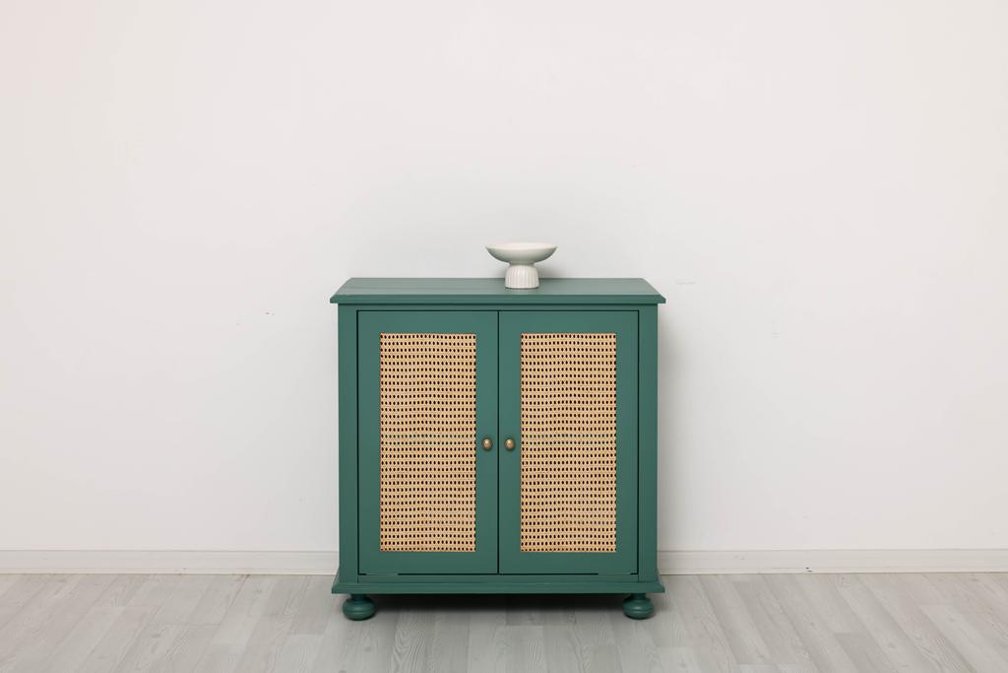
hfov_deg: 41.1
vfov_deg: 28.1
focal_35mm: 48
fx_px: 1344
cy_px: 336
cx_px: 504
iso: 200
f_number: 8
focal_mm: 48
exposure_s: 1/200
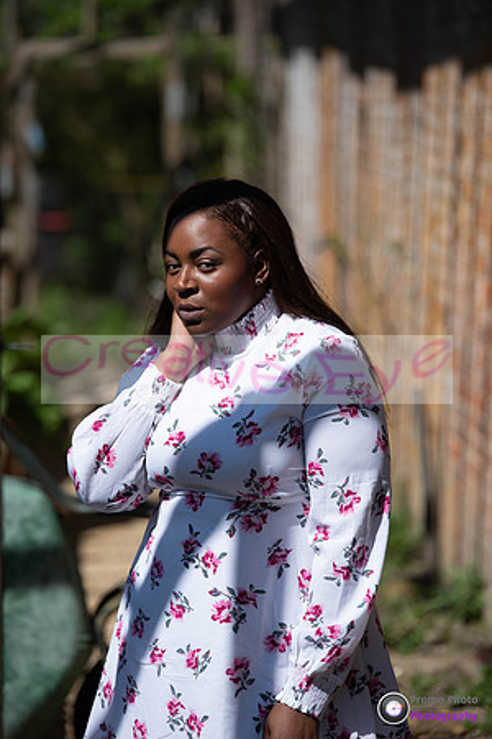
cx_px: 246
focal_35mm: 200
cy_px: 370
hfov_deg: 6.9
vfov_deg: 10.3
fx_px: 4100
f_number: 4.5
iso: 100
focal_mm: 200
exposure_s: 1/1250
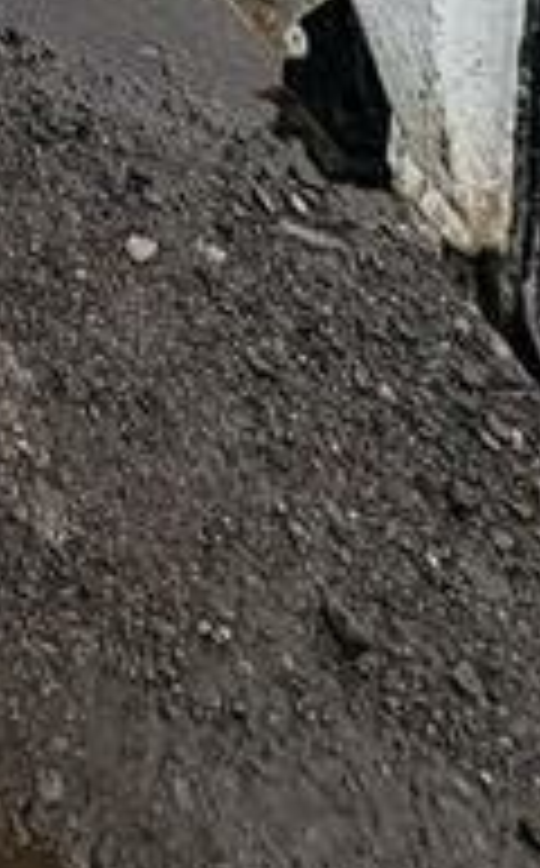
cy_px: -1115
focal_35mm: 69
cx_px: -706
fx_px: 1631
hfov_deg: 14.0
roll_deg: -2.8
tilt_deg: -4.0
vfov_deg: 16.2
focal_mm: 2.22
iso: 40
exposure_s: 1/700
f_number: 2.2
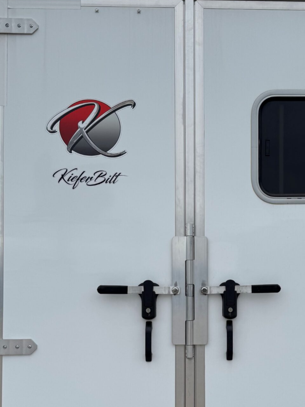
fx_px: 564
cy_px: 272
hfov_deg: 29.9
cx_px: 219
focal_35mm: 48
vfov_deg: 39.2
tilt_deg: +1.9
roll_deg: +1.5
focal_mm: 6.76
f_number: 1.78
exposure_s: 1/3802
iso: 80
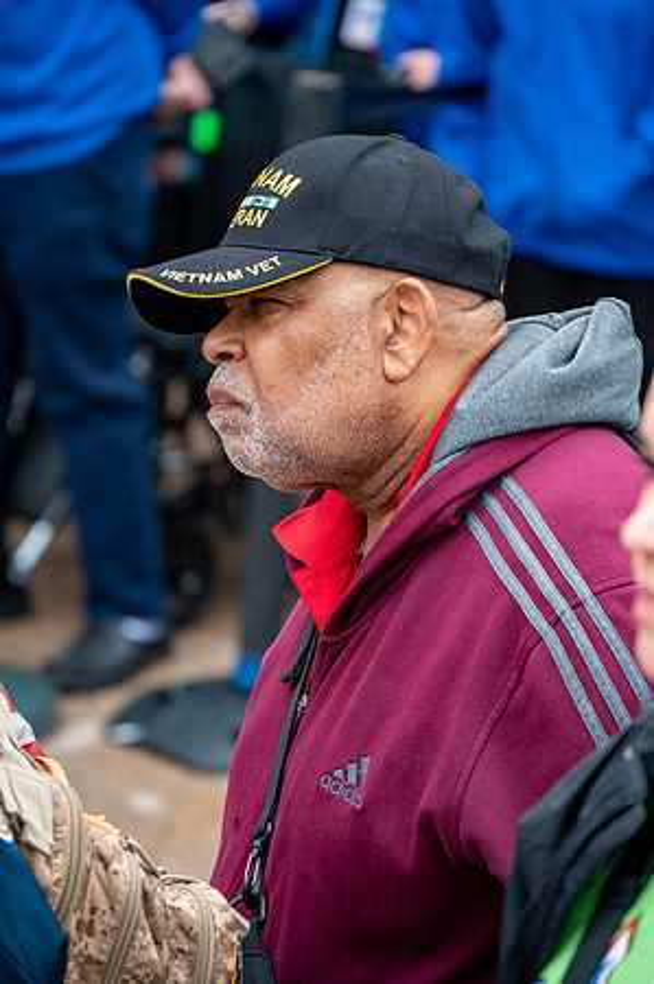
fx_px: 5462
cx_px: 327
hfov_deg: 6.9
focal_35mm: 200
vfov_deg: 10.3
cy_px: 492
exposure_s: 1/100
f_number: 6.3
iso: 360
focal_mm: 200
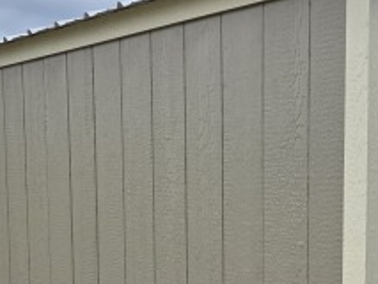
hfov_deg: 26.1
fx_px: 754
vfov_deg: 20.4
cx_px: 408
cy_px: 311
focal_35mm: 69
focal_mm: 6.3
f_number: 1.7
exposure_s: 1/3512
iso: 80
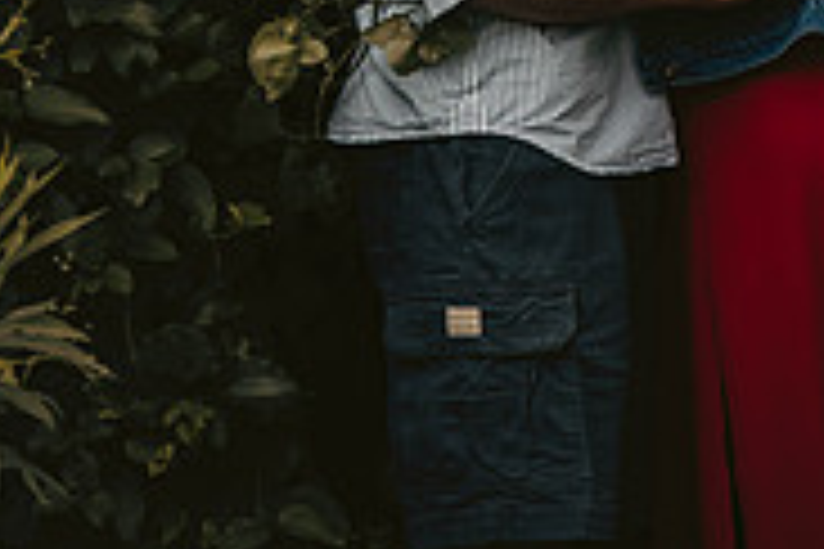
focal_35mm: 493
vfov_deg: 2.8
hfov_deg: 4.2
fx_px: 11283
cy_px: -392
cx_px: 630
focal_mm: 200
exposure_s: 1/2000
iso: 640
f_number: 2.8
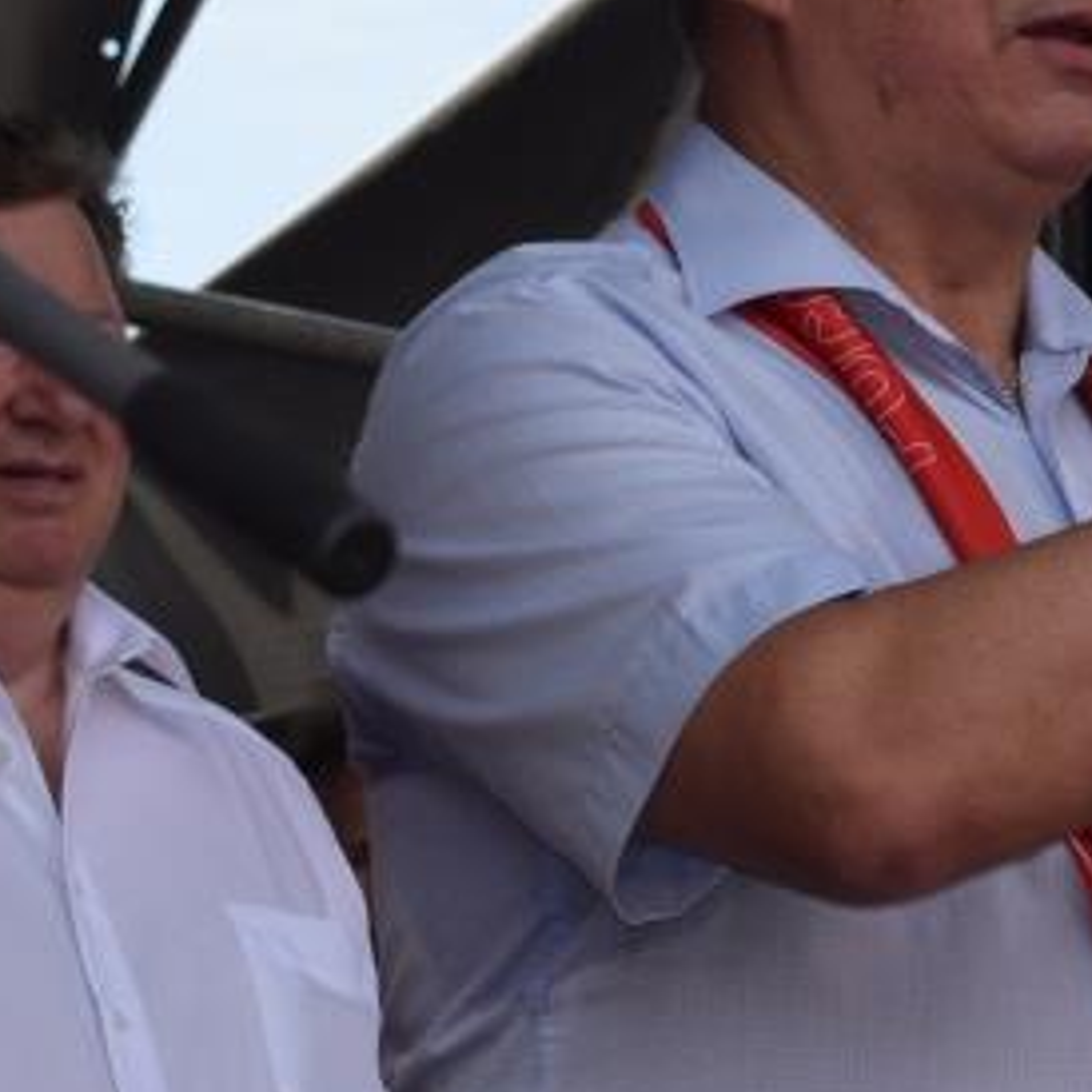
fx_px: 9336
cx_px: 937
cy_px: 337
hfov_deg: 6.7
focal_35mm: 262
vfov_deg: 6.7
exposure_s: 1/200
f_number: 8
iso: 100
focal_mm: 55
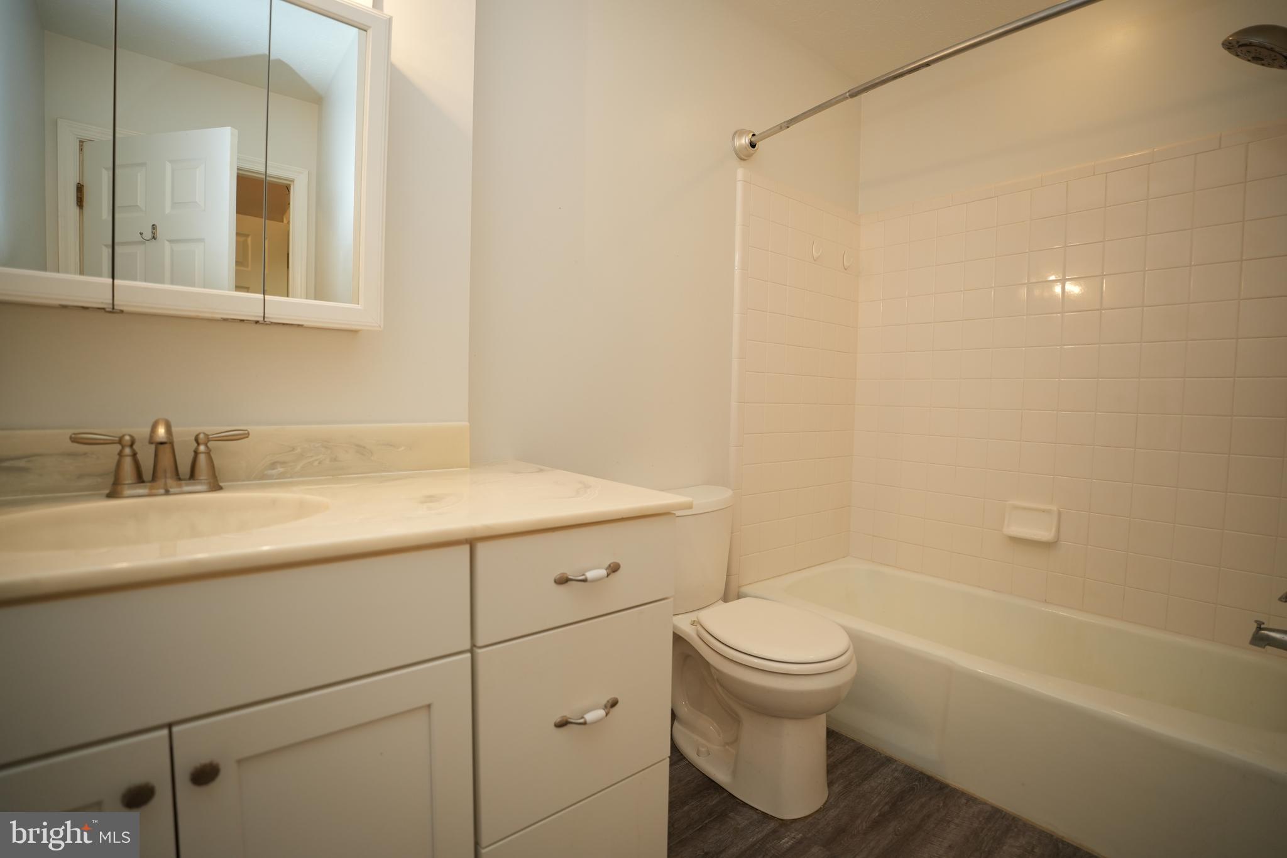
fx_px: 572
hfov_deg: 96.7
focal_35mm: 16
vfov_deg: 73.7
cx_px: 644
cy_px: 429
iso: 640
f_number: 2.8
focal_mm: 16
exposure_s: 1/60
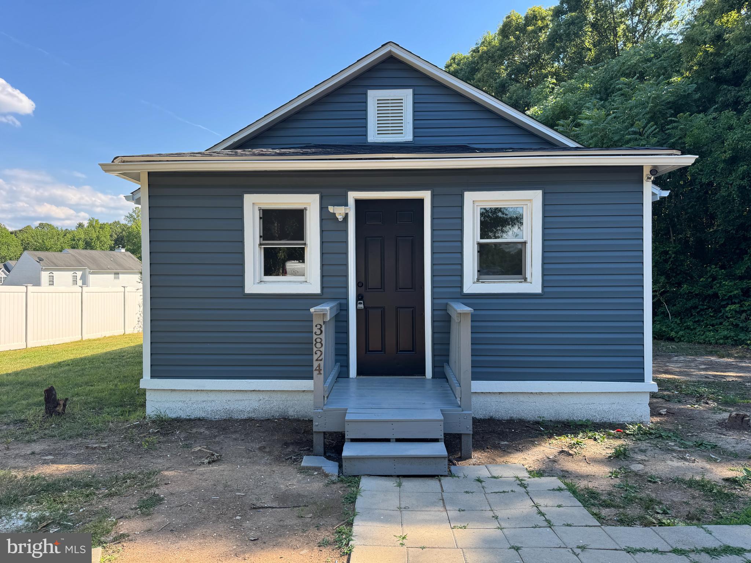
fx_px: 521
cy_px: 282
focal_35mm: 24
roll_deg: -0.1
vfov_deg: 56.8
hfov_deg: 71.6
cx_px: 376
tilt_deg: -1.6
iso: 80
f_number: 1.78
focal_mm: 6.76
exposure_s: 1/782
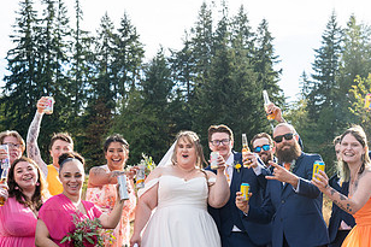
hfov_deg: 30.3
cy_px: 230
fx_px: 680
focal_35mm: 66
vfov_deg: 20.1
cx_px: 252
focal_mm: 35
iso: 250
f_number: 5
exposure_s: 1/800
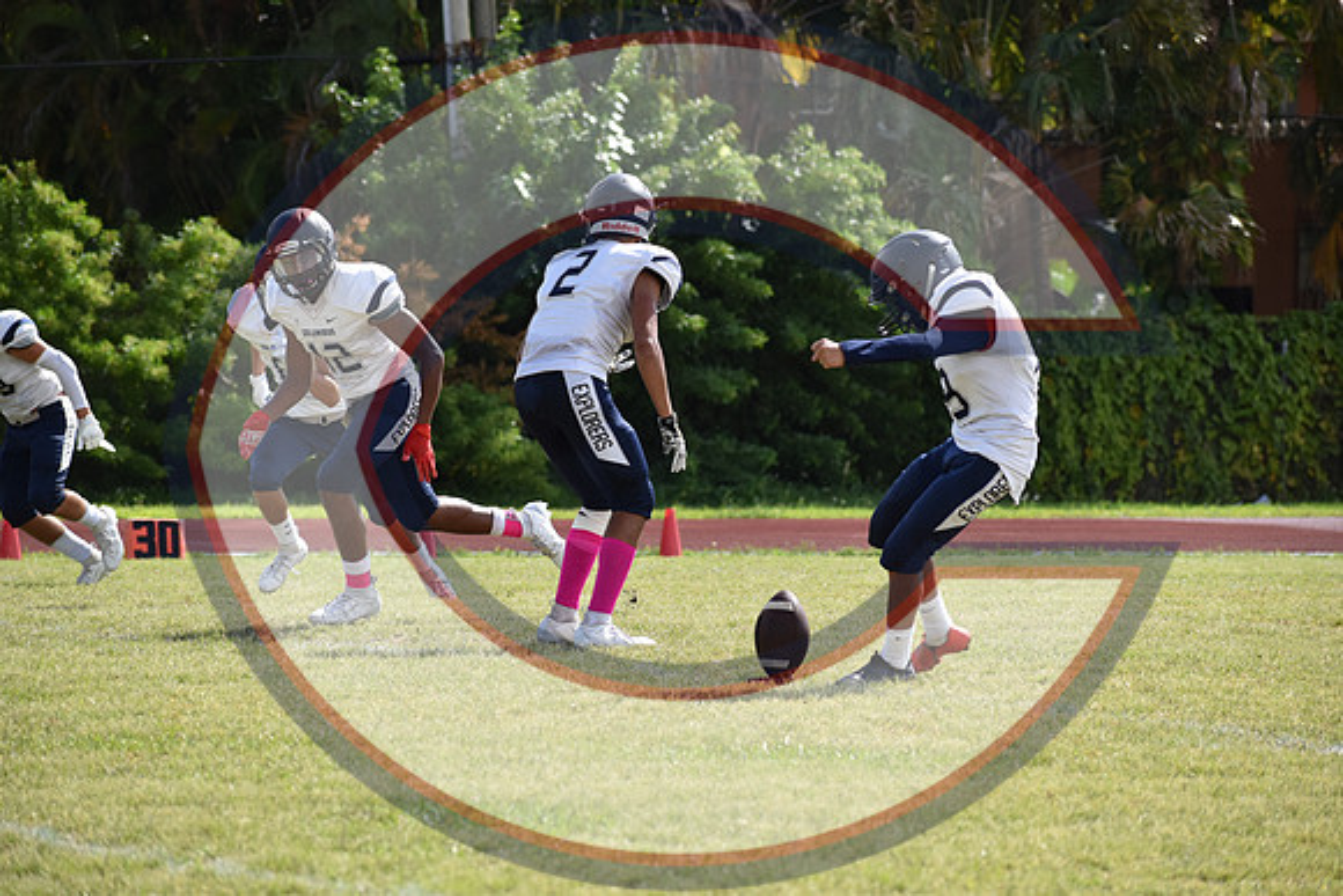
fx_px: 8395
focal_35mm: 225
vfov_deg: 6.1
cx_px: 672
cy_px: 448
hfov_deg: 9.1
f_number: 6.3
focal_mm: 150
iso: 400
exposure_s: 1/1600
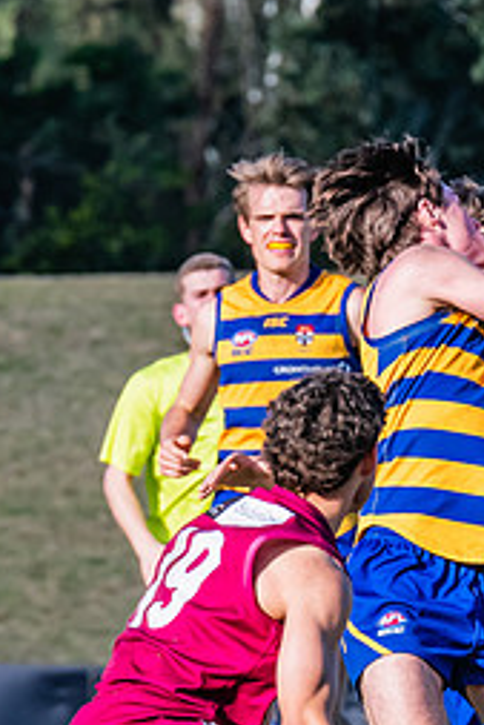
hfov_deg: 1.0
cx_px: 361
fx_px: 27528
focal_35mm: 1367
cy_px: 423
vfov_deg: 1.5
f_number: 14
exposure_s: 1/640
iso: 800
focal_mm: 380
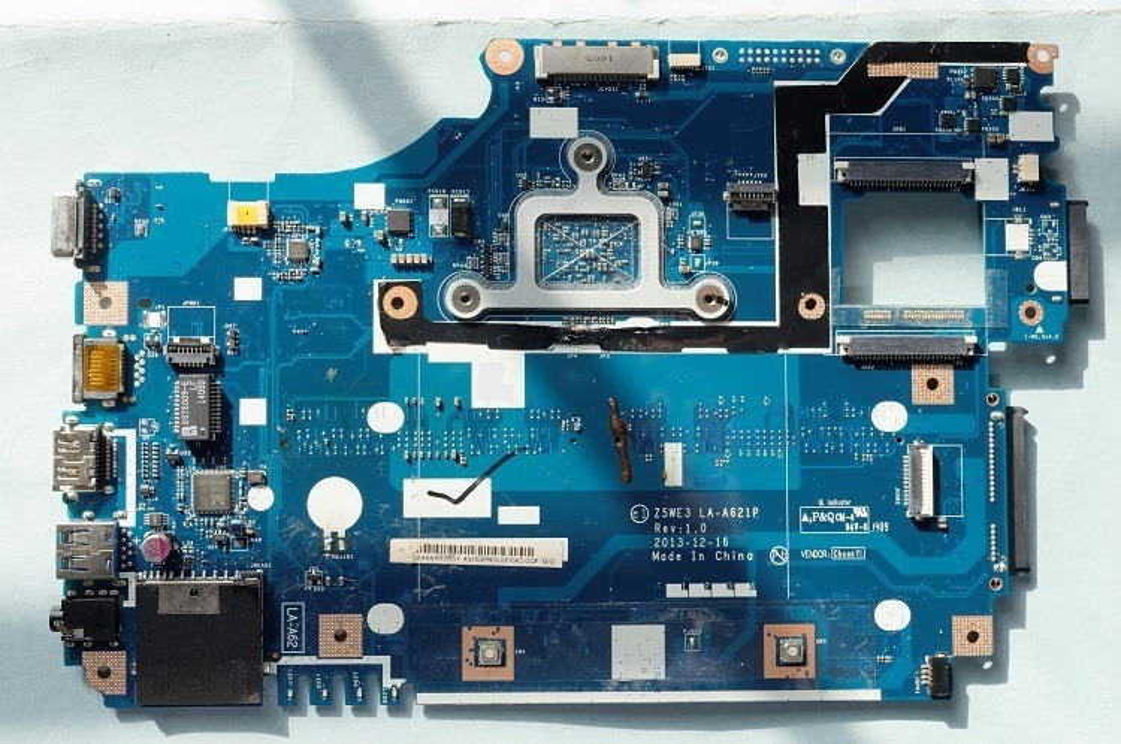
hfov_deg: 42.4
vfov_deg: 28.9
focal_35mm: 46
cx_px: 560
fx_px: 1446
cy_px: 372
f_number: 8
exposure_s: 1/30
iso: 100
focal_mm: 31
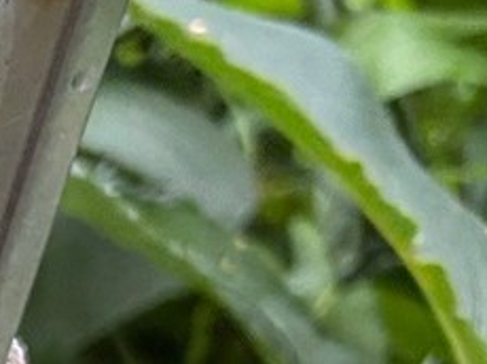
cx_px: -743
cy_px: 863
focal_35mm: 163
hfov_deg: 10.3
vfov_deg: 8.4
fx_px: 2291
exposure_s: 1/60
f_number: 1.6
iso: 160
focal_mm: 5.96
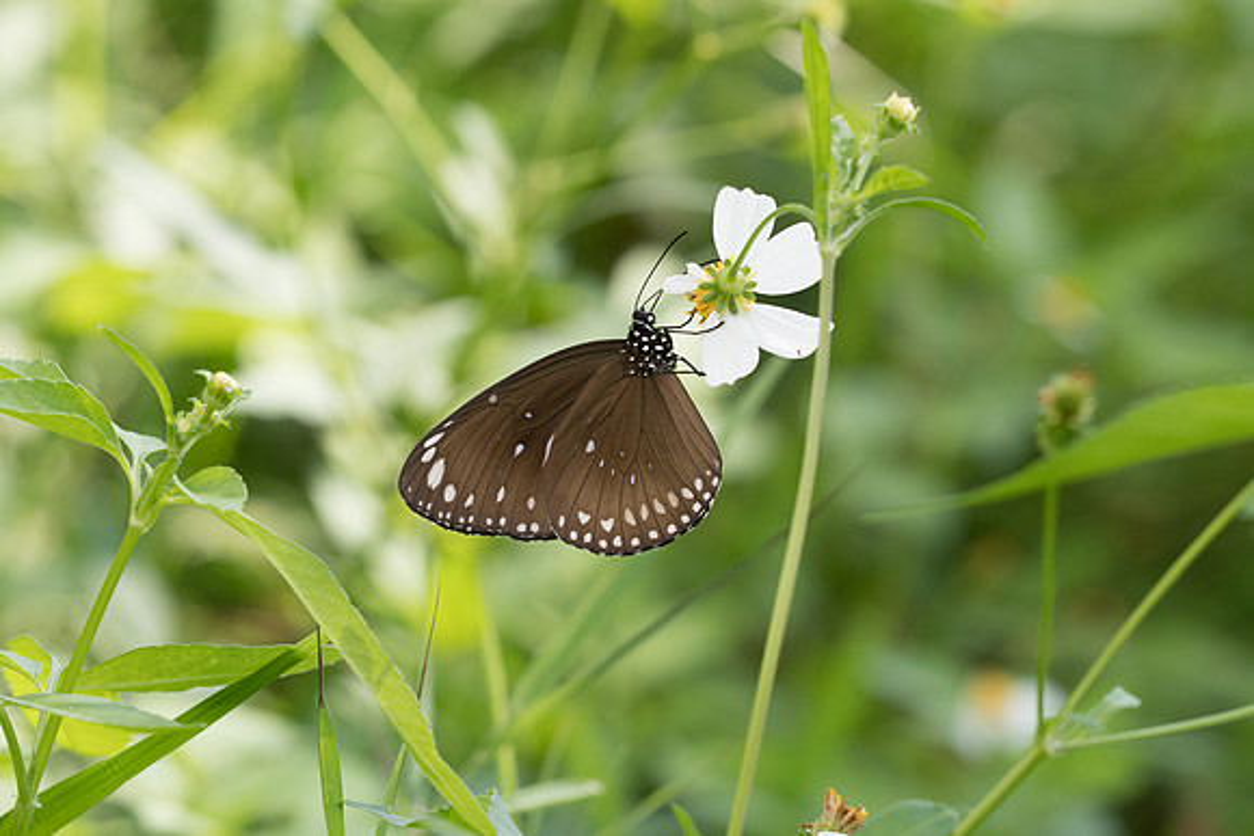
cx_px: 627
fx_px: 7839
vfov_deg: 6.1
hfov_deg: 9.1
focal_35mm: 225
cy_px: 418
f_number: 9
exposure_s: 1/320
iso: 800
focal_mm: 150
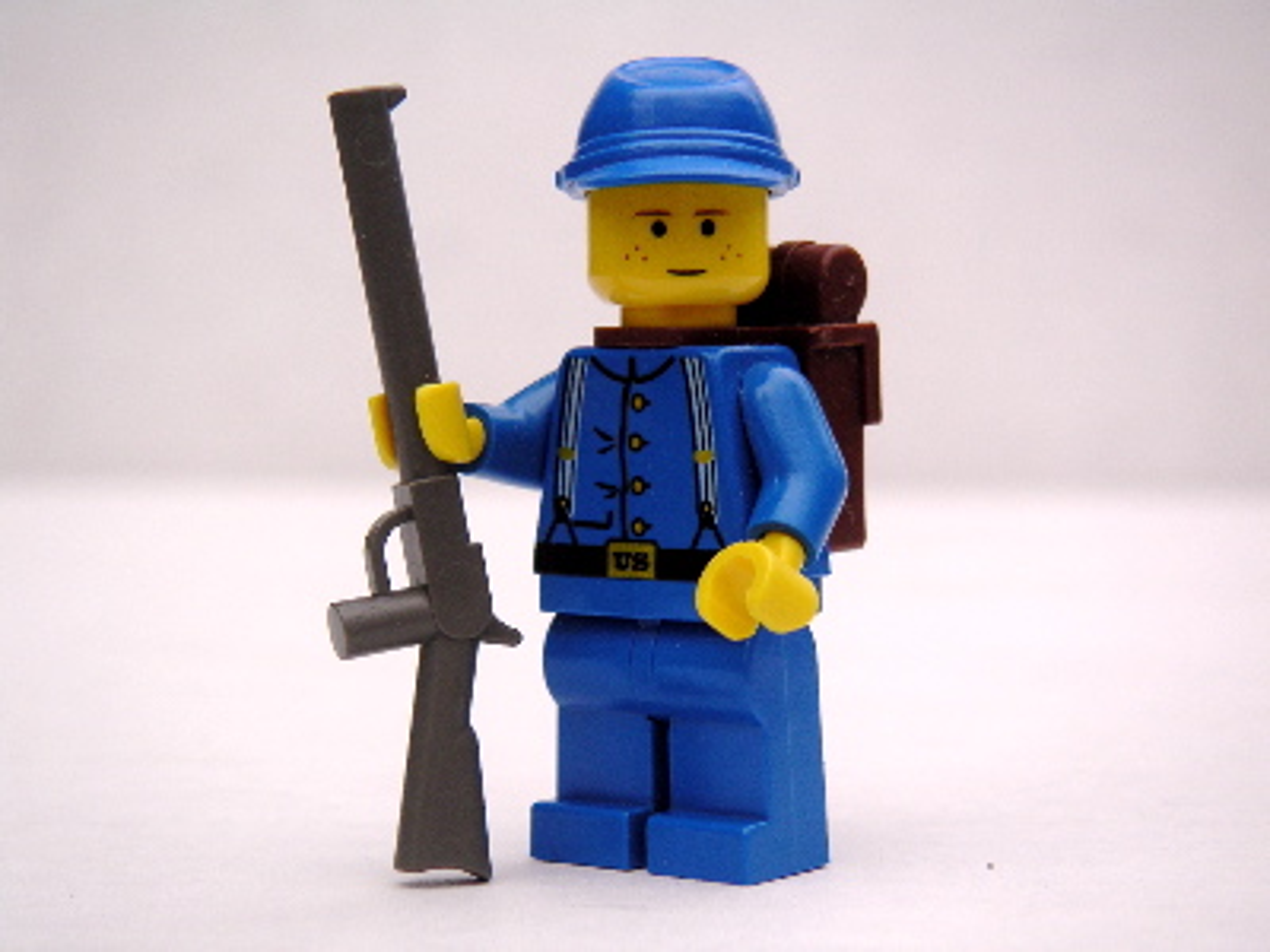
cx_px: 635
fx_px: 3559
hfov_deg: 20.2
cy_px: 476
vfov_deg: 15.2
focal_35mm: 97
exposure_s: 1/180
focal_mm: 15
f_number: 3.5
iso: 50
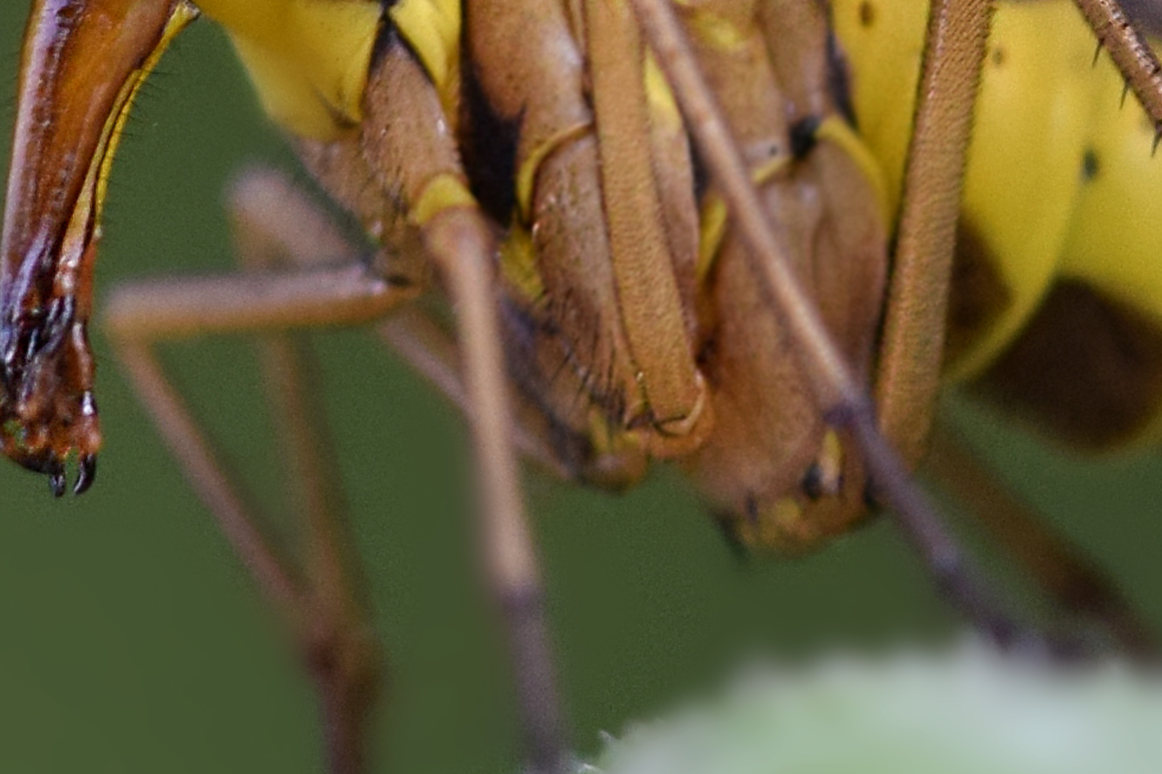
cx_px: 402
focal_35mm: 710
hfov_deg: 2.9
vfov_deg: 1.9
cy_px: -31
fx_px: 22921
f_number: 10
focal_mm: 105
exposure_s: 1/160
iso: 400
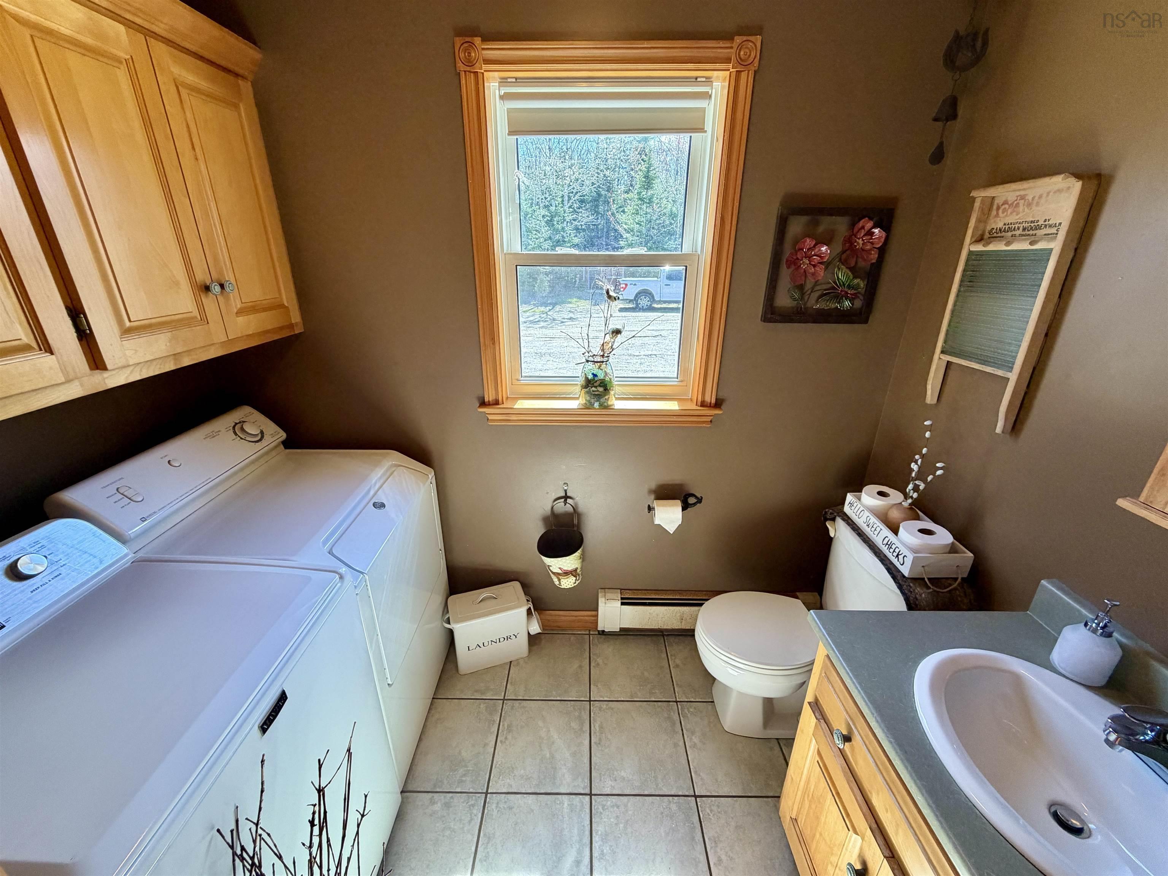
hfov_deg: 102.1
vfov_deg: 85.7
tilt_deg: -21.7
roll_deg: +0.4
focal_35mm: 14
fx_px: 472
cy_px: 438
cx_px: 584
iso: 160
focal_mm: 2.22
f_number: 2.2
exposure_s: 1/120
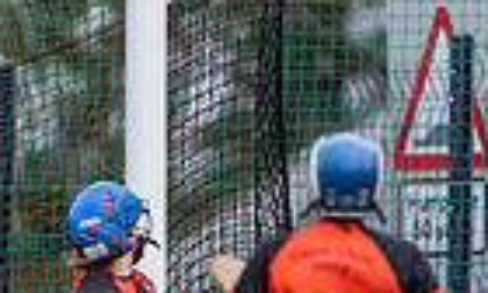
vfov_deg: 0.6
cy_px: 553
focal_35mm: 2097
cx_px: -554
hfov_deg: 1.0
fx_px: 27580
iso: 100
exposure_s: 1/1000
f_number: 2.8
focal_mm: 300
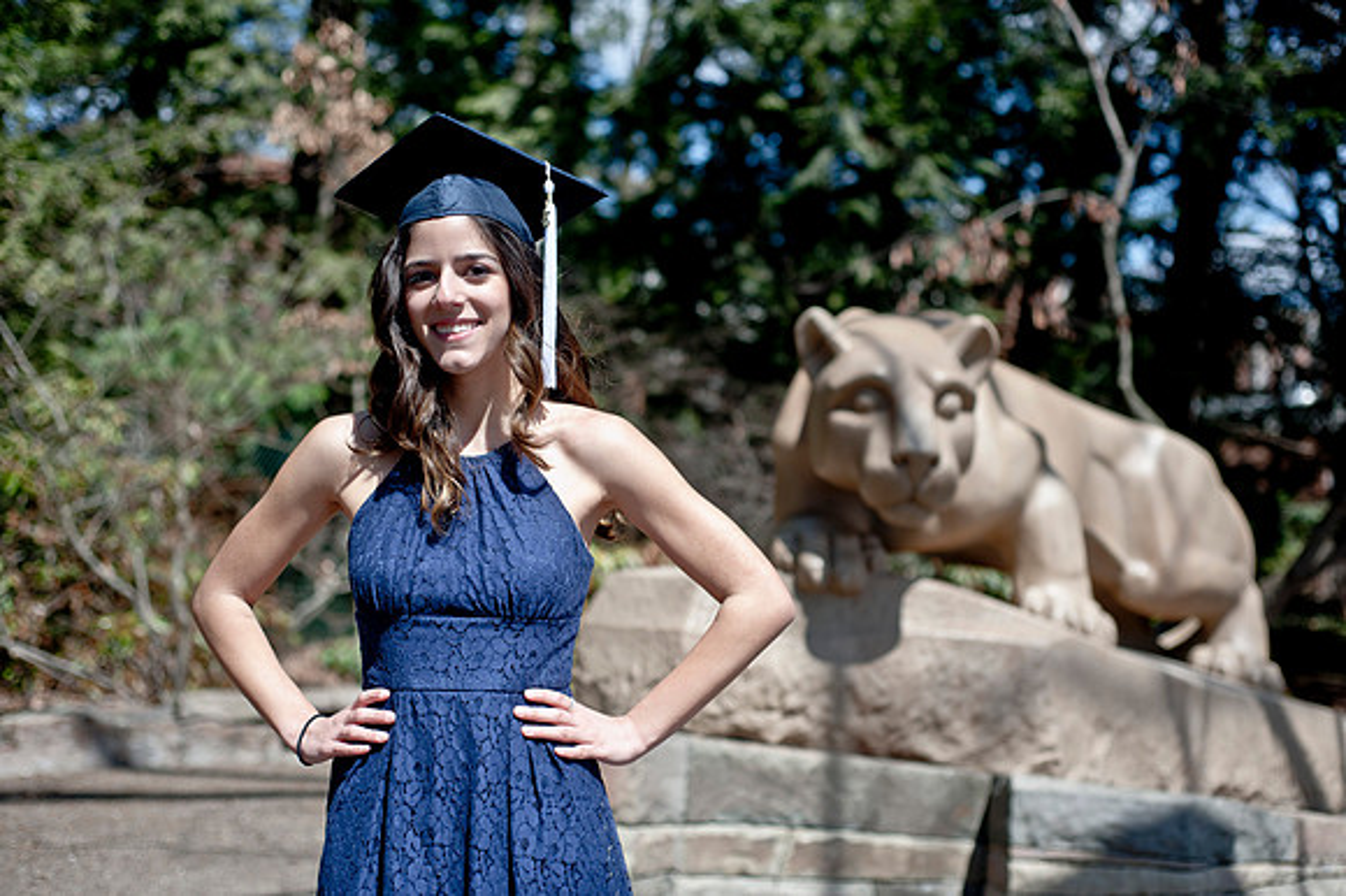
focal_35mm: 50
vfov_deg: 27.0
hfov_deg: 39.6
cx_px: 673
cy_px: 448
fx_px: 1868
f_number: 2.8
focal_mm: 50
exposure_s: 1/2000
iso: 100
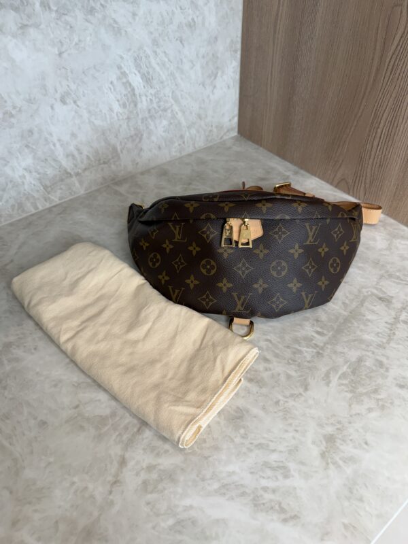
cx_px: 204
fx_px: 377
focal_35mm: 24
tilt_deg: -45.1
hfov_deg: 56.8
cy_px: 272
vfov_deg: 71.6
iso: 80
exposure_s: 1/120
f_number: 1.78
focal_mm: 6.76
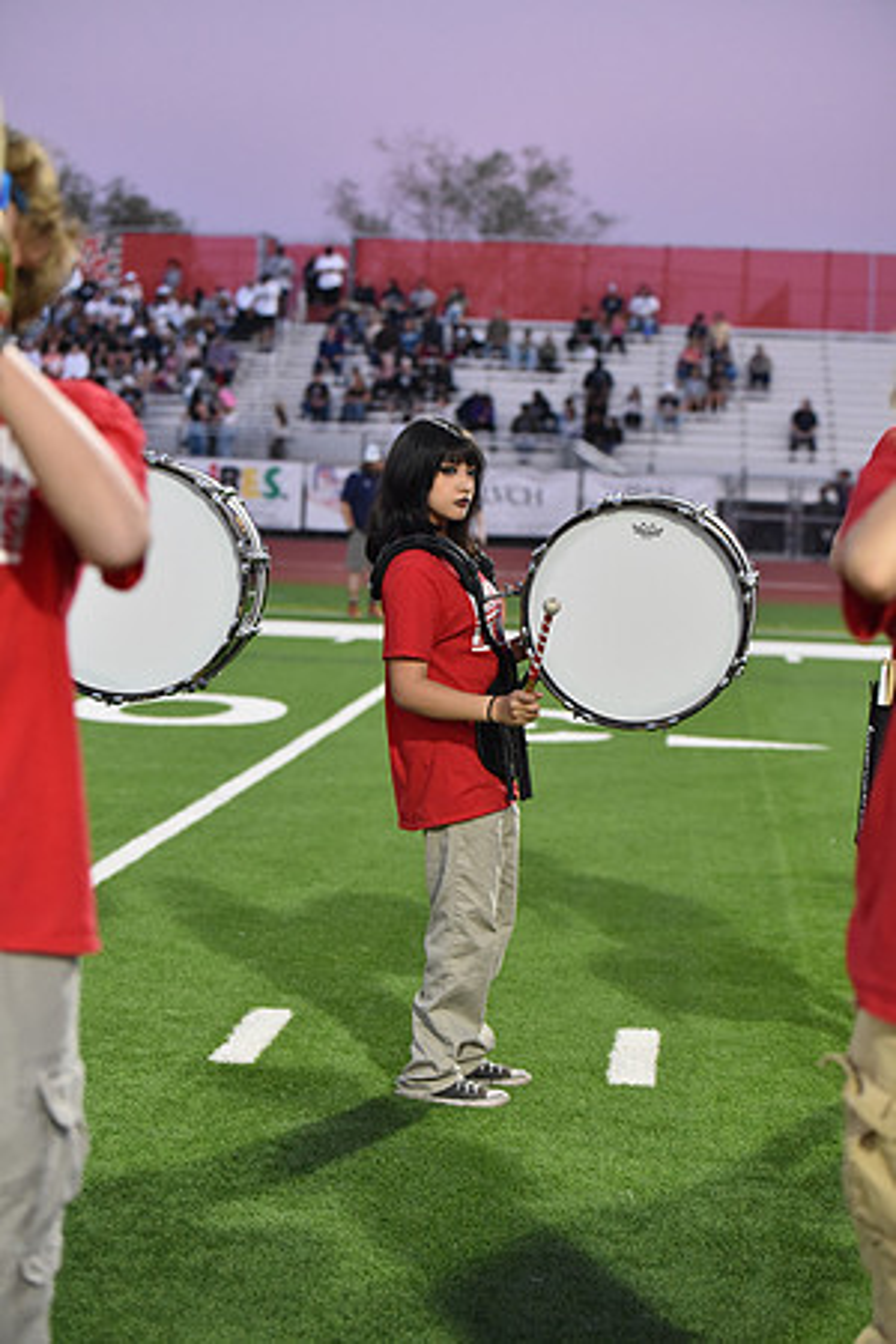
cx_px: 448
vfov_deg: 28.8
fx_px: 2613
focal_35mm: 70
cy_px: 672
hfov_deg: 19.5
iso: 5000
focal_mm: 70
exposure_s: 1/1000
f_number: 2.8
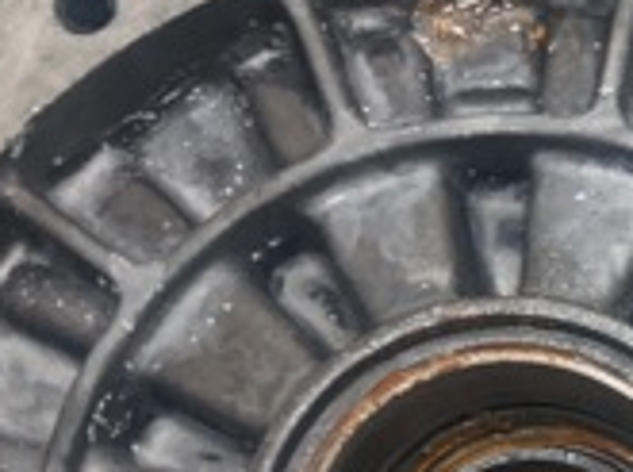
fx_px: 1916
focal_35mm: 105
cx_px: 1063
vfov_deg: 13.5
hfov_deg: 16.4
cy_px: 624
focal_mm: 4.44
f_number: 1.8
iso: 618
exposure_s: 1/25
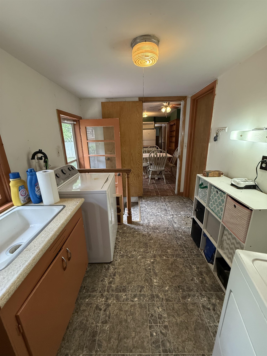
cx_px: 134
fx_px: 144
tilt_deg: -16.6
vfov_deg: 102.1
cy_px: 178
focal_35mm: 14
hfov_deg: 85.7
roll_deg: +1.2
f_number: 2.2
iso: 400
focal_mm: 2.22
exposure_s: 1/120
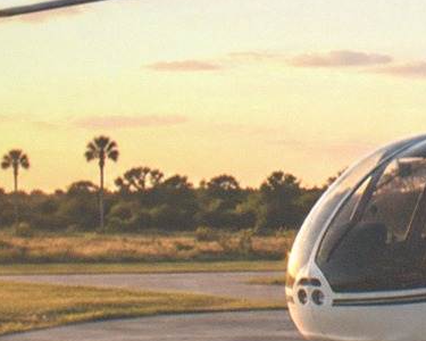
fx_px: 1261
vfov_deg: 15.3
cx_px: 362
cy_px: 264
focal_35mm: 100
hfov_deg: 18.9
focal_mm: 40
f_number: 4.5
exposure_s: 1/1000
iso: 400
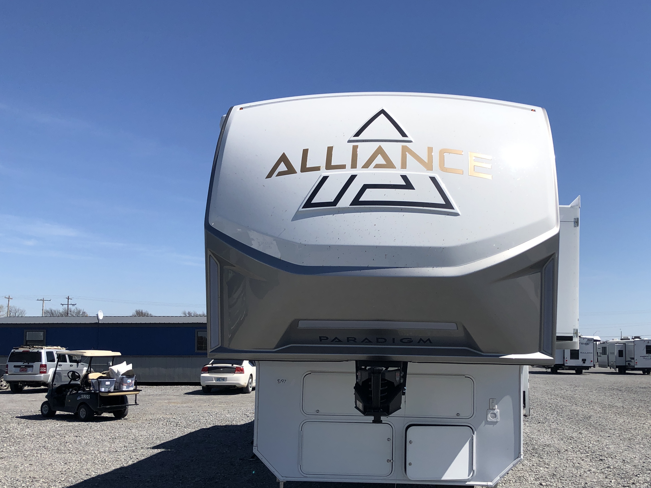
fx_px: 733
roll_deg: -0.4
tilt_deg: +1.8
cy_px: 311
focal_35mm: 39
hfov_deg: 47.5
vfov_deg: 36.6
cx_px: 395
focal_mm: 3.99
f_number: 1.8
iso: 20
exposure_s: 1/2825
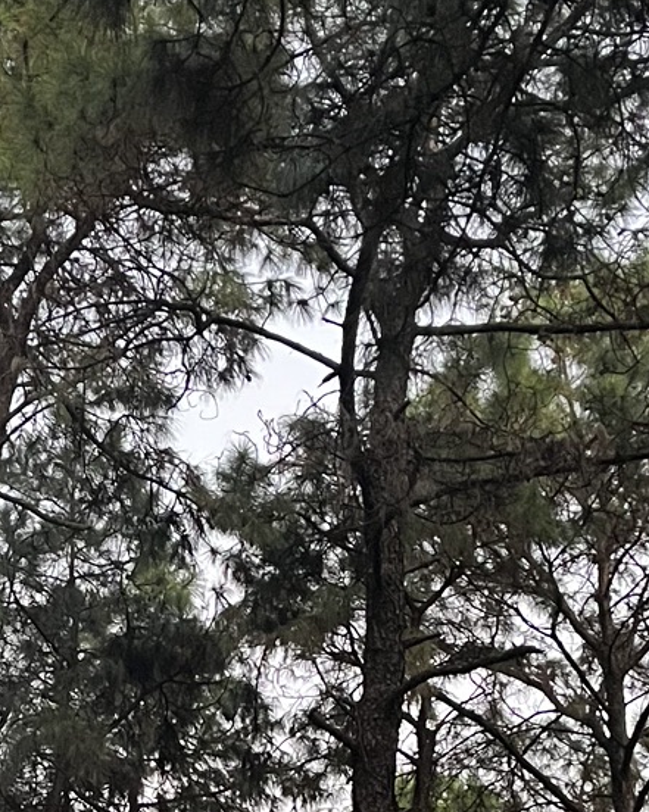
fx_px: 2211
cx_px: 135
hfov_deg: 16.6
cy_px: 987
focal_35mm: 92
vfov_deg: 19.5
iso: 400
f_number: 1.6
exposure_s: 1/33
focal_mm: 5.1
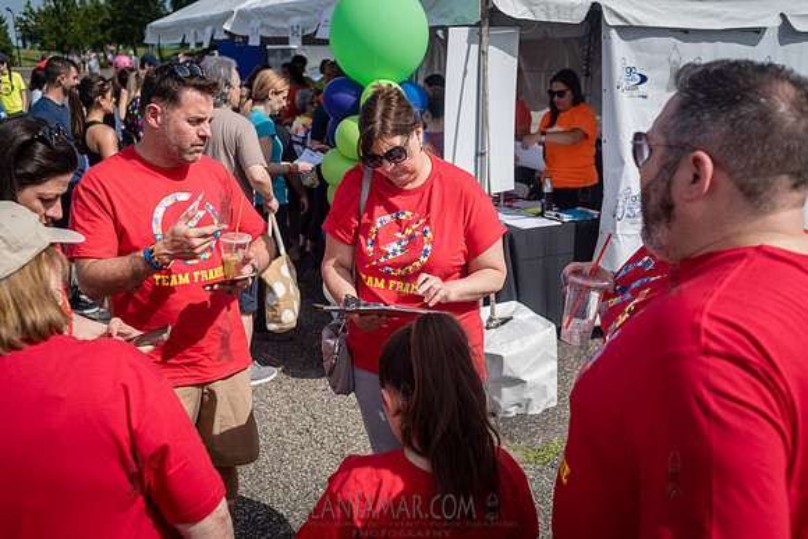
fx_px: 786
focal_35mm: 35
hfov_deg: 54.4
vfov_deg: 37.9
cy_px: 270
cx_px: 404
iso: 200
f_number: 4
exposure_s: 1/3200
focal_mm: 35
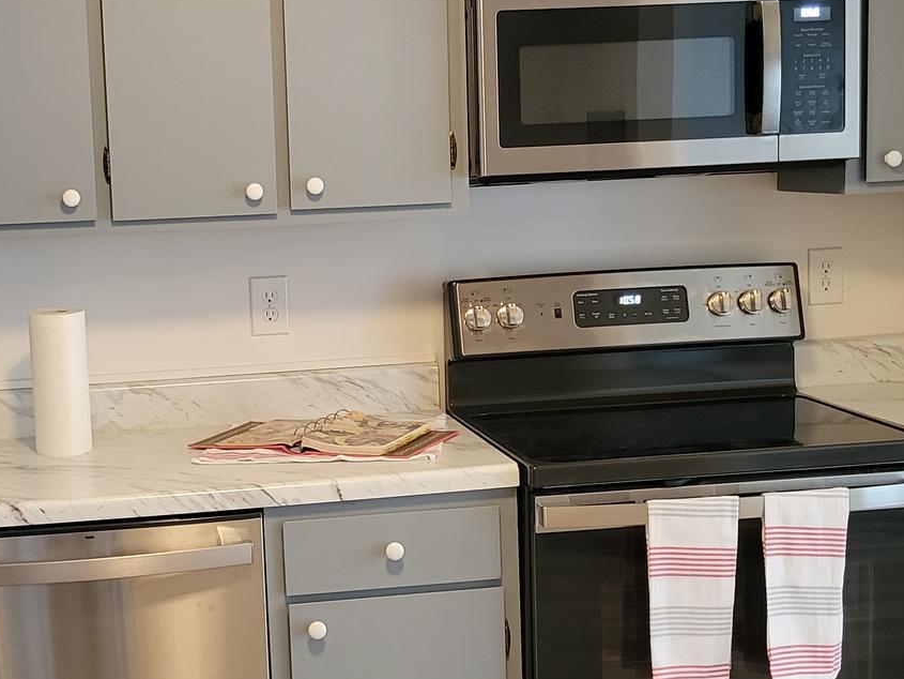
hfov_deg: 30.4
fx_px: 1645
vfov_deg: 23.3
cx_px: 260
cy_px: 352
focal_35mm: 63
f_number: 1.8
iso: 320
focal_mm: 5.4
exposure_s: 1/40
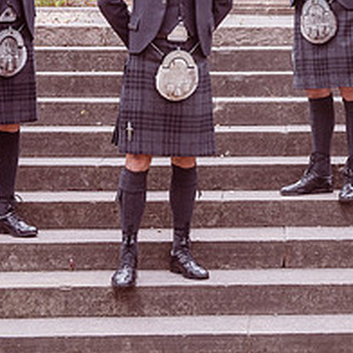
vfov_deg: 12.4
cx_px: 324
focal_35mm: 139
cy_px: -34
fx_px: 1604
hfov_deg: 12.5
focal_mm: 48
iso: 320
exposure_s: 1/320
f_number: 5.6
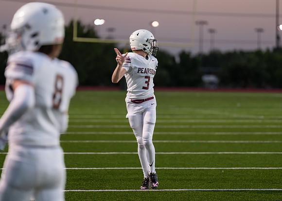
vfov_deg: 6.1
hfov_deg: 8.5
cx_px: 139
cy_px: 91
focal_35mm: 238
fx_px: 1904
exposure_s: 1/1250
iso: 2000
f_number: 2.8
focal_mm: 200
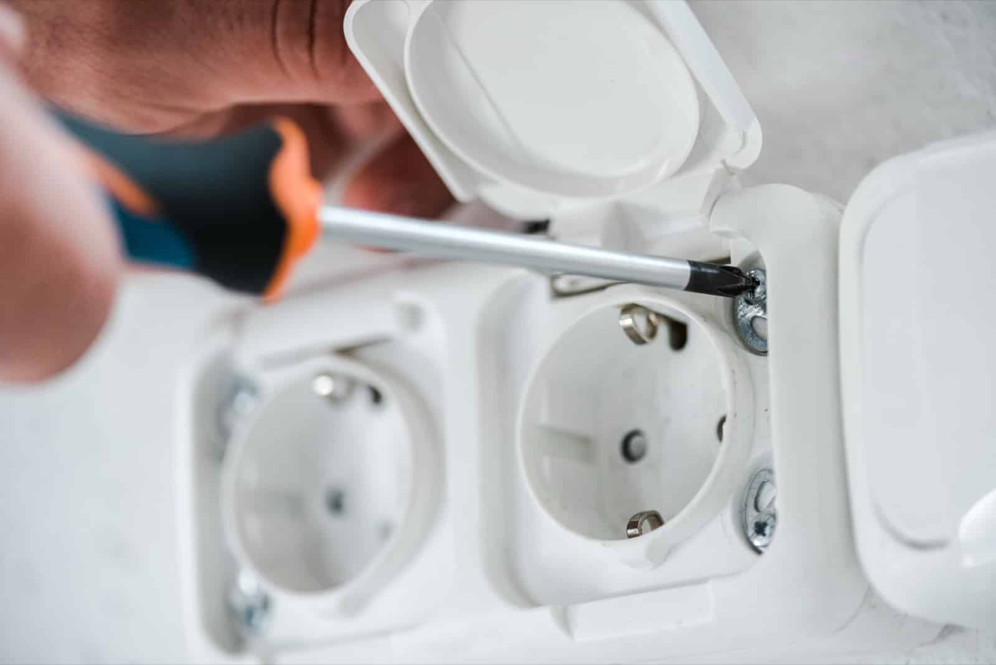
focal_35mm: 105
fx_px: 2906
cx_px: 498
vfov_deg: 13.1
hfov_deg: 19.4
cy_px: 332
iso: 640
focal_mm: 105
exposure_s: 1/200
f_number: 3.2
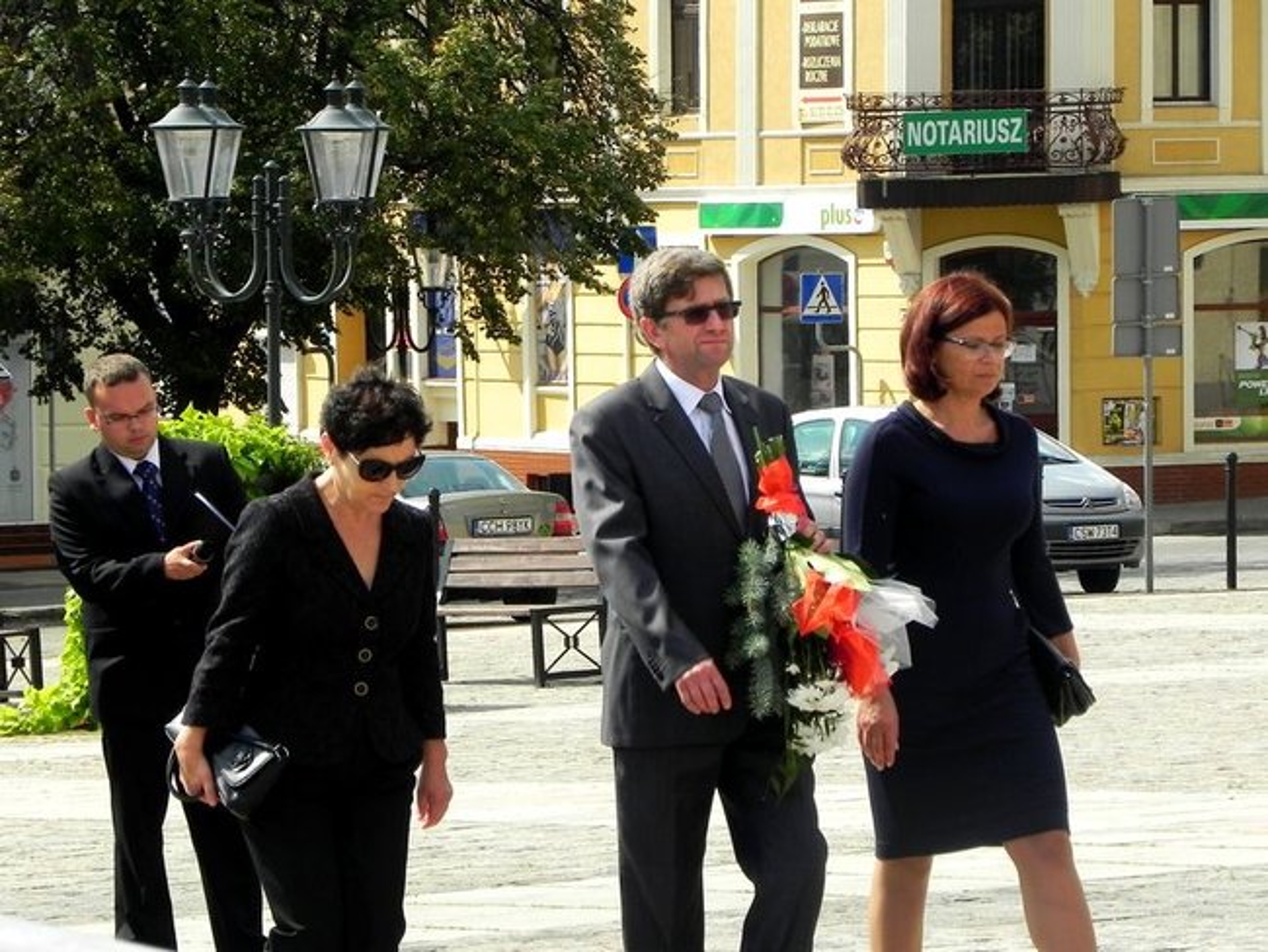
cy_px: 476
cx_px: 634
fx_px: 7769
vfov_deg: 7.0
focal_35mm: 212
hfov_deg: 9.3
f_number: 6.3
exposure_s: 1/358
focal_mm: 37.7
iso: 160
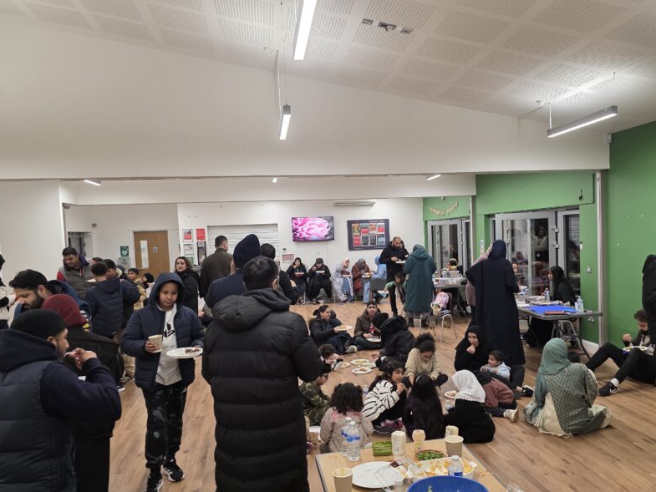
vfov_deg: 46.7
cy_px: 279
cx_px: 378
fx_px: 569
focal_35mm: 30
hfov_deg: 59.7
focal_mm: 6.3
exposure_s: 1/100
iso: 125
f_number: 1.7
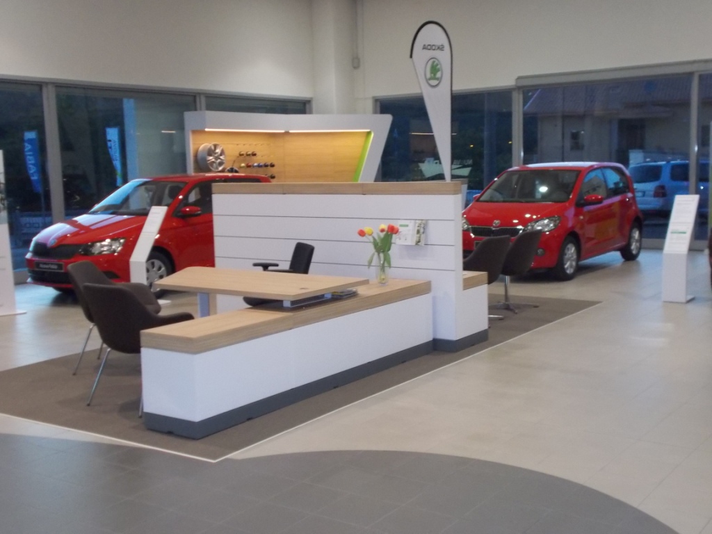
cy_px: 267
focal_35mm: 44
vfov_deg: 32.9
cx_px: 356
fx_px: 905
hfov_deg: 42.9
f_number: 4.2
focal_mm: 7.9
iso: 640
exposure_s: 1/30
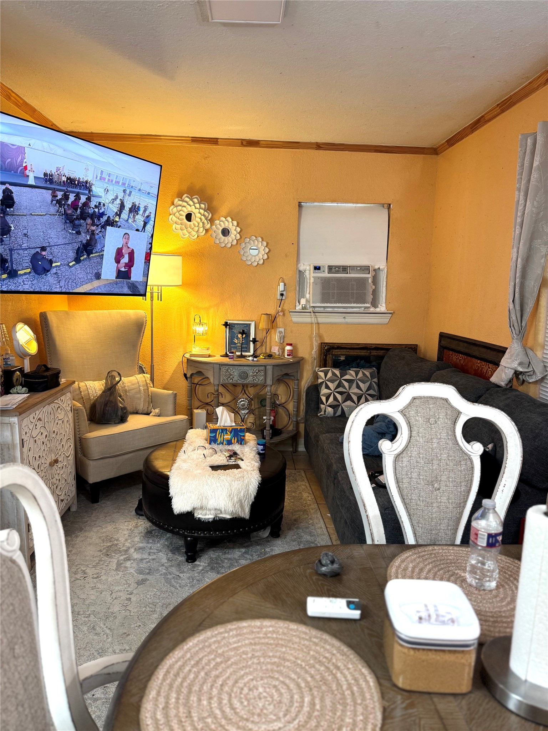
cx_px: 274
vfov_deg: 71.6
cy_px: 366
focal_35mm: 24
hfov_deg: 56.8
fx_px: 507
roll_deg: -1.0
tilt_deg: -9.6
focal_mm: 6.76
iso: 160
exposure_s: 1/60
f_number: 1.78
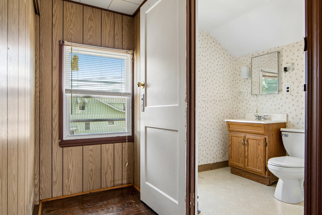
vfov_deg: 59.5
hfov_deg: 81.2
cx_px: 161
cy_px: 108
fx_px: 188
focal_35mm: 21
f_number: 8
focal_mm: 14
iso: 100
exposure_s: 1/4
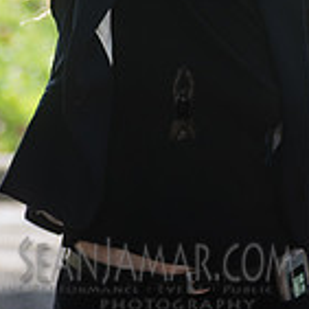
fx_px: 2818
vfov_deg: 6.2
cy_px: -111
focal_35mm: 279
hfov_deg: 6.3
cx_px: 182
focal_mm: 80
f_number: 2.8
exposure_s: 1/800
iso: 250
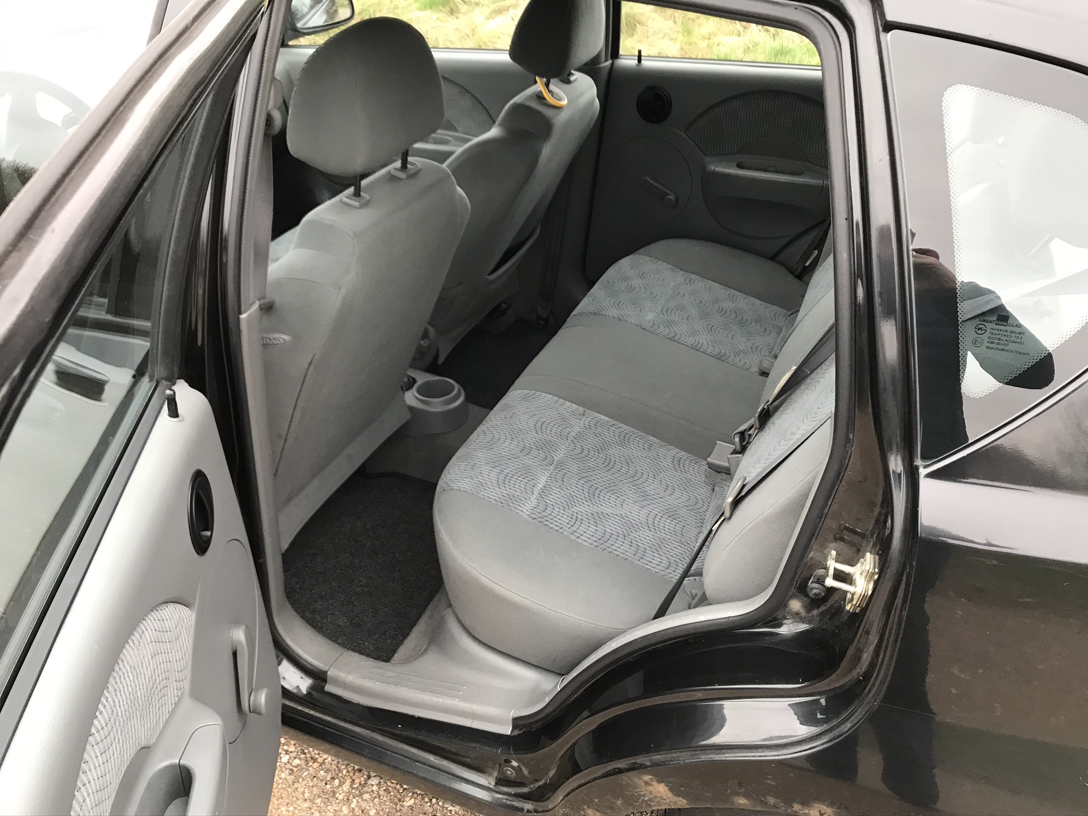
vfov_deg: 49.7
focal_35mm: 28
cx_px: 544
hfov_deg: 63.4
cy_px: 408
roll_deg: +2.6
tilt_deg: -34.9
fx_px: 880
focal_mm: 3.99
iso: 40
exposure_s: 1/33
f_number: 1.8
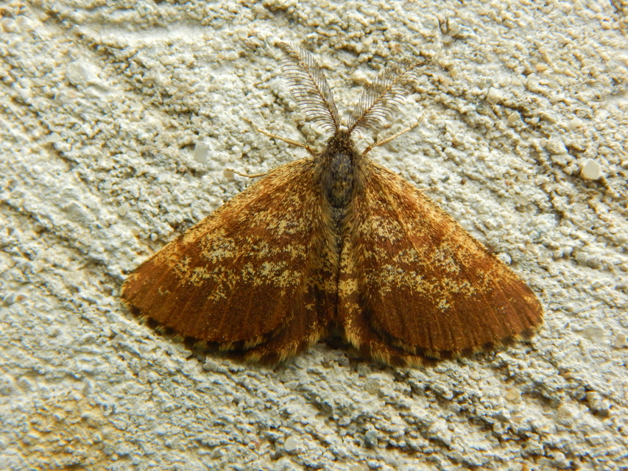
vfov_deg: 19.6
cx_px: 314
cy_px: 236
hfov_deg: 26.0
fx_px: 1361
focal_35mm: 75
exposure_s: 1/250
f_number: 4.2
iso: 360
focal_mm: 13.5
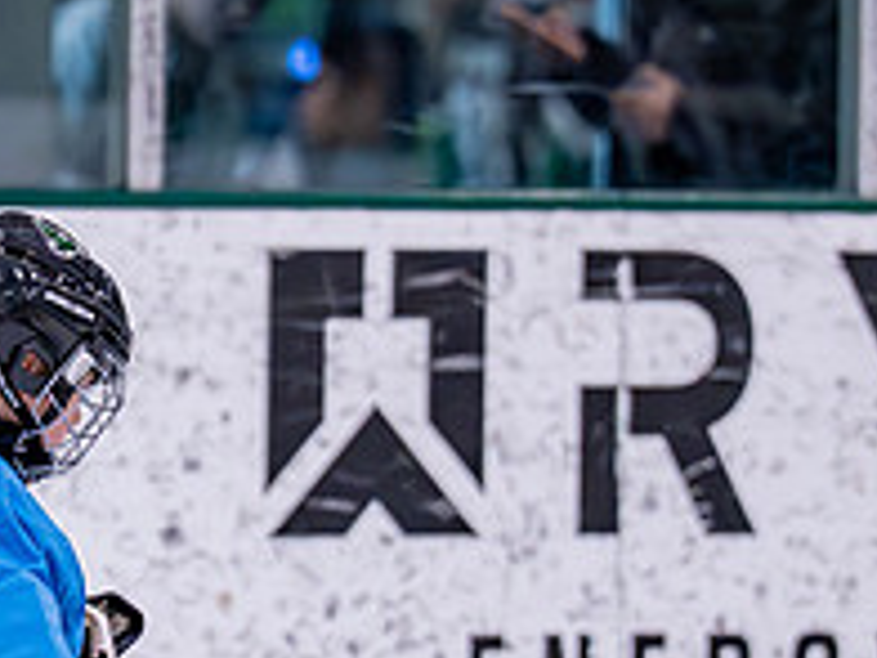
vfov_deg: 1.8
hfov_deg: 2.4
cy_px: 509
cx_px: 45
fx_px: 21281
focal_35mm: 840
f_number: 2.8
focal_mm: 182
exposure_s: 1/1250
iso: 2500
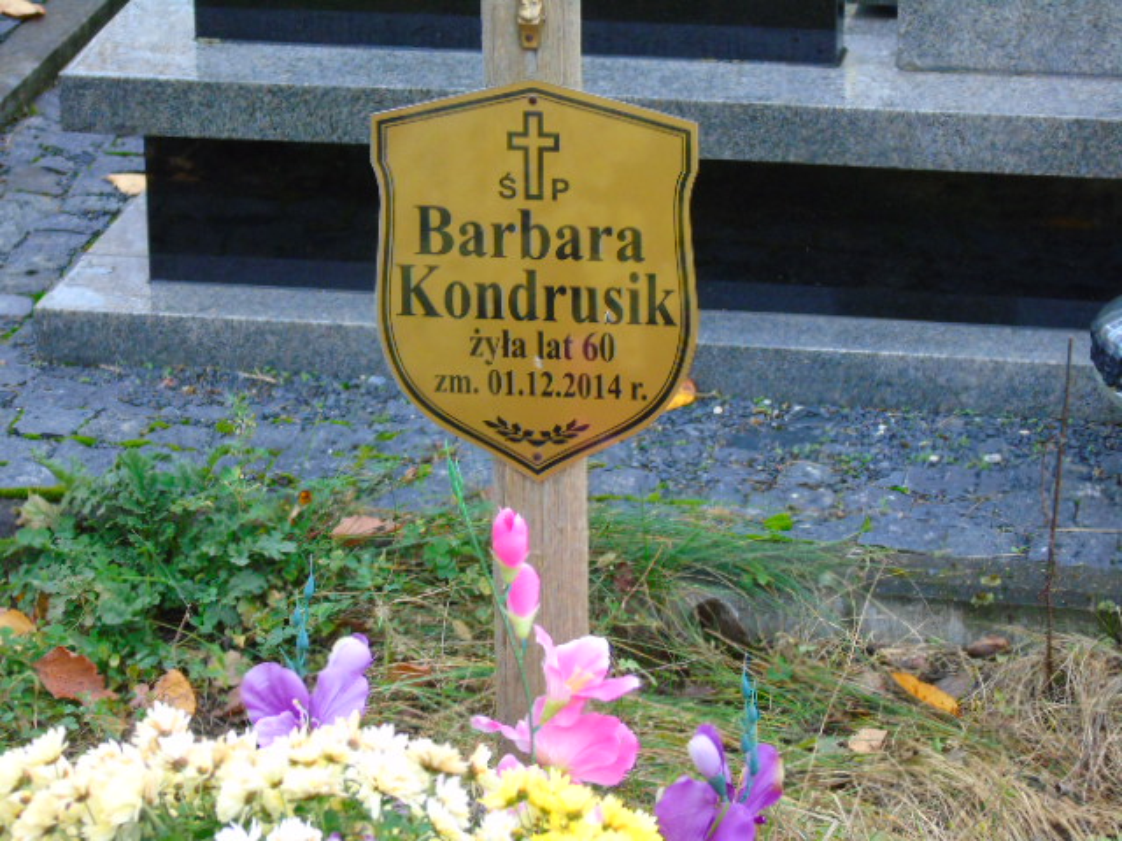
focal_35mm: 142
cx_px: 561
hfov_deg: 13.9
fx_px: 4603
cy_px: 420
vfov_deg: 10.4
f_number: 4.7
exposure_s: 1/60
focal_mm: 25
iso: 500
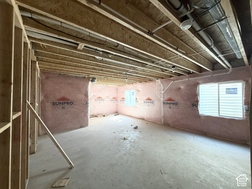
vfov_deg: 85.7
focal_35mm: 14
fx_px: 102
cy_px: 94
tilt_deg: +1.6
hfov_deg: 102.1
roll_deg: +0.5
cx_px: 126
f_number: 2.2
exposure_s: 1/99
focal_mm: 2.22
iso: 250
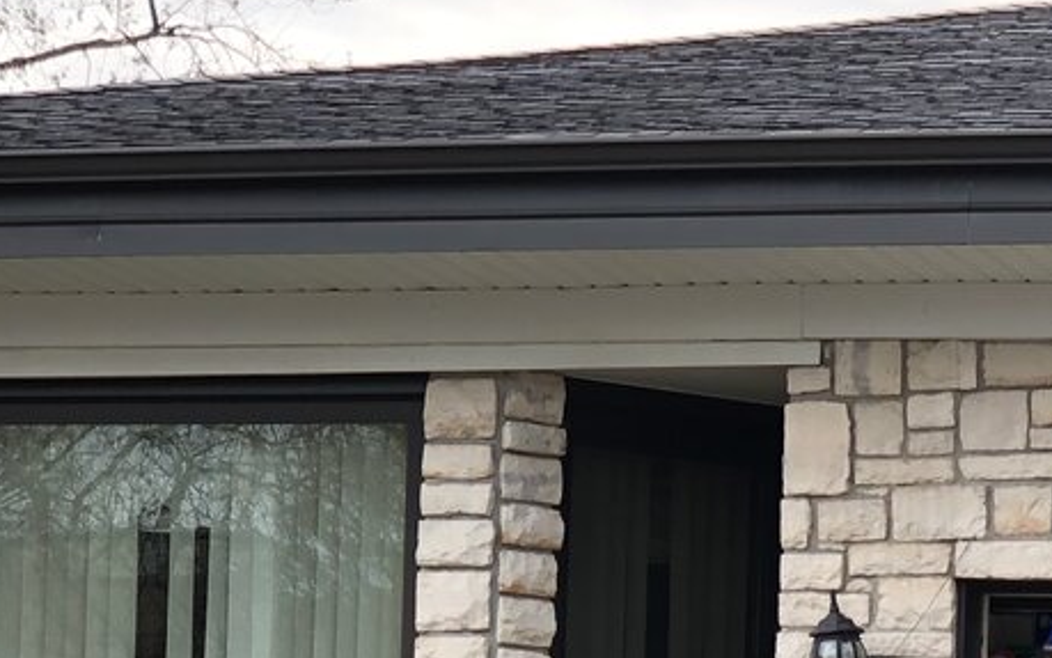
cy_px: 979
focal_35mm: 192
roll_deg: -1.1
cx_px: 1160
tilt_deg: +2.2
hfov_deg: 10.8
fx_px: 5505
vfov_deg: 6.7
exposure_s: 1/126
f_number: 2.4
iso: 16
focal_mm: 6
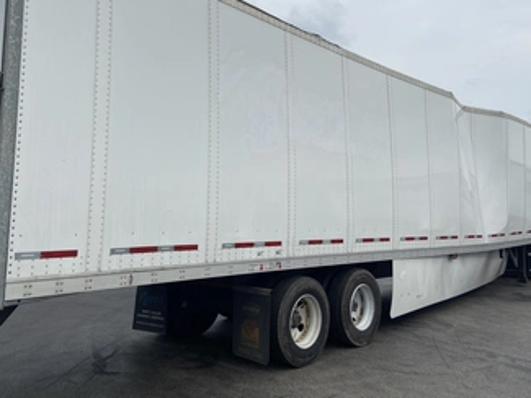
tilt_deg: +7.5
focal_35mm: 32
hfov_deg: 56.8
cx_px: 252
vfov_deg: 43.9
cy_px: 157
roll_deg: +0.0
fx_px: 491
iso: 32
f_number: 1.8
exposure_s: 1/3401
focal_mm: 4.25
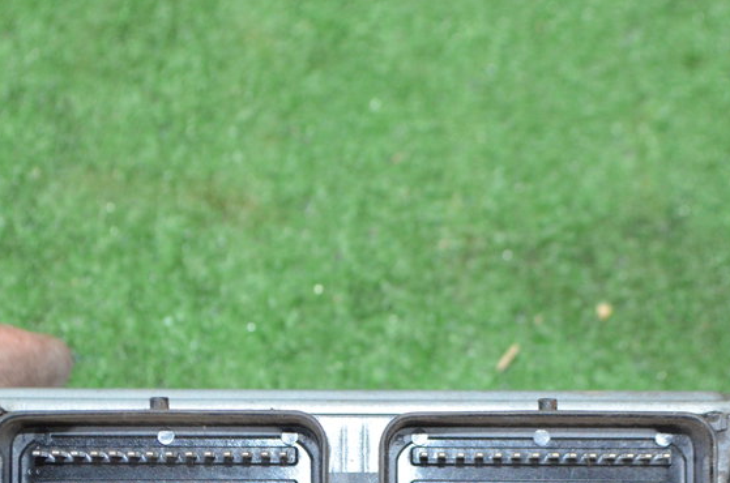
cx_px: 410
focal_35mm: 110
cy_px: 335
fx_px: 2225
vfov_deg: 12.4
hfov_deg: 18.6
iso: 2000
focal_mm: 40
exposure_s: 1/60
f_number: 5.3
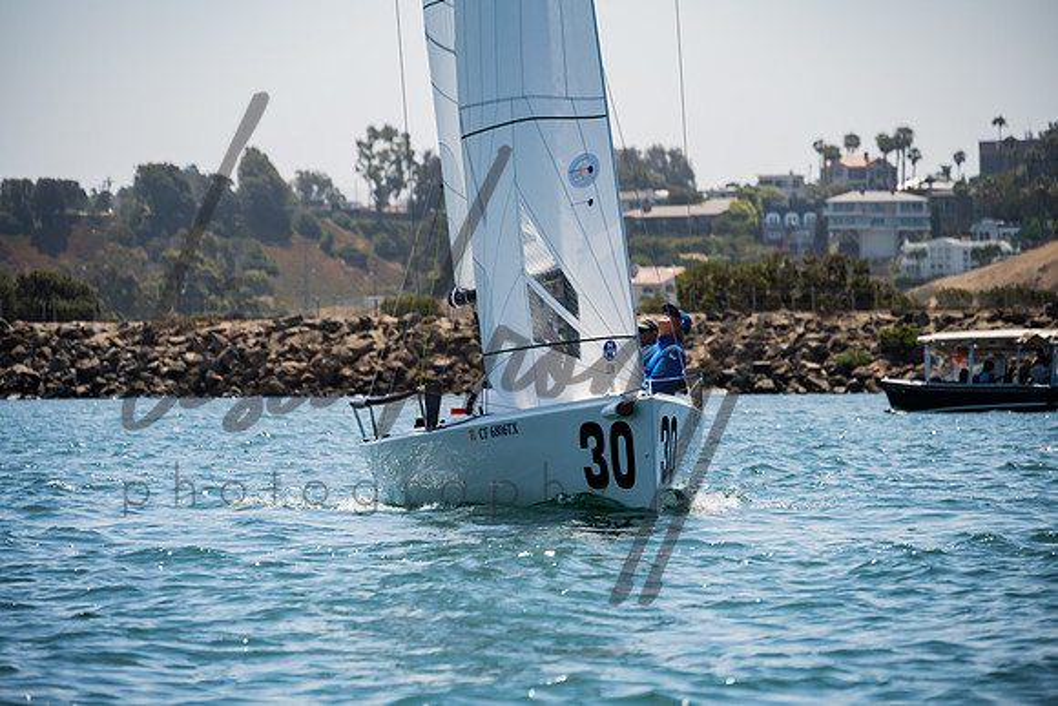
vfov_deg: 7.4
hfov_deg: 11.1
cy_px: 353
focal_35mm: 185
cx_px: 529
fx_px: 5438
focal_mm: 185
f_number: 6.3
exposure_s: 1/640
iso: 400
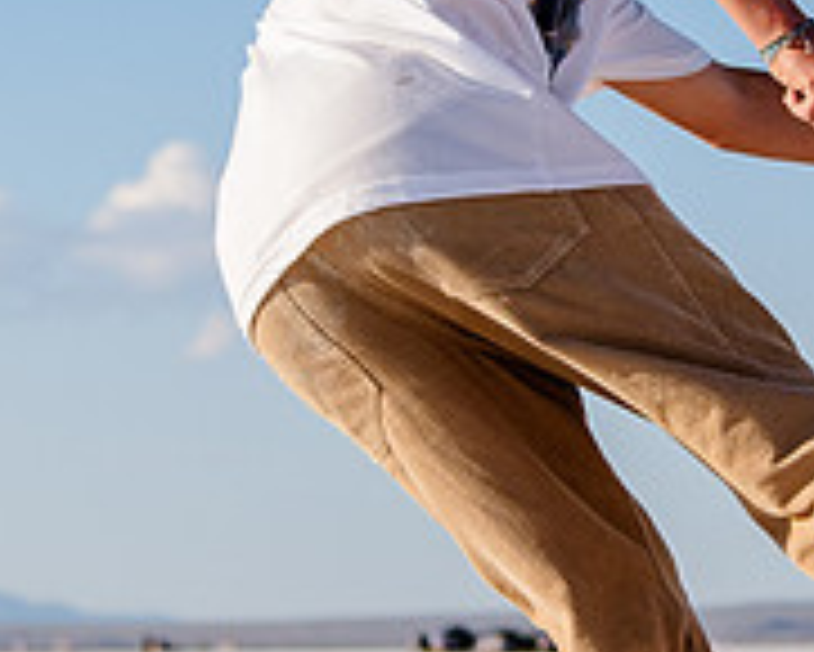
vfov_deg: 5.9
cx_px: 727
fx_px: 6267
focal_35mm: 260
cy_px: -42
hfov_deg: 7.4
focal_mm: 55
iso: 200
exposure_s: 1/4000
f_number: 4
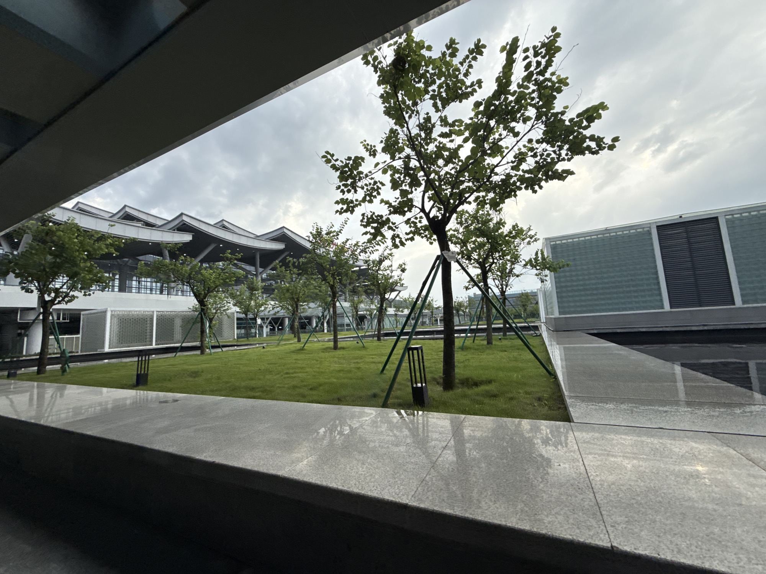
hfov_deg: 102.1
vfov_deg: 85.7
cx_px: 383
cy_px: 287
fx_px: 310
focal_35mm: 14
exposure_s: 1/436
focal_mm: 2.22
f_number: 2.2
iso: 50
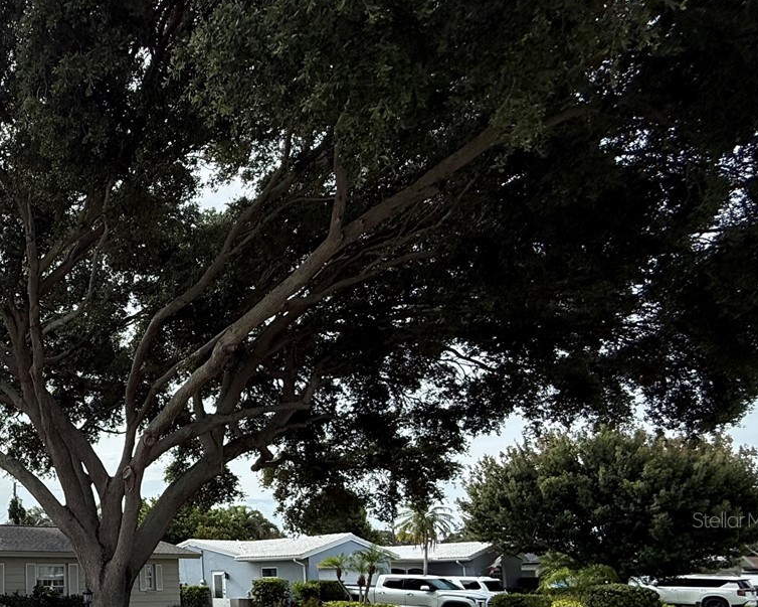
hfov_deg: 48.5
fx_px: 650
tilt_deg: +6.7
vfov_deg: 46.2
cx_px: -17
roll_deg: +0.3
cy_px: 519
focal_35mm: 29
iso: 64
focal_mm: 2.22
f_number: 2.2
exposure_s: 1/1464
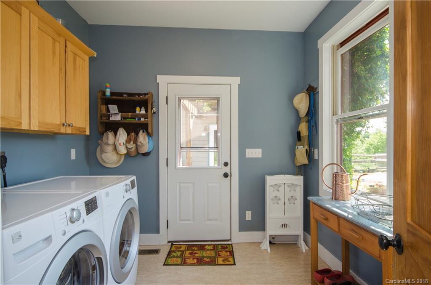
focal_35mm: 20
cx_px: 216
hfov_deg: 85.6
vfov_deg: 62.9
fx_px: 233
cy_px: 142
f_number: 7.1
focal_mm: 13
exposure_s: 1/40
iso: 400
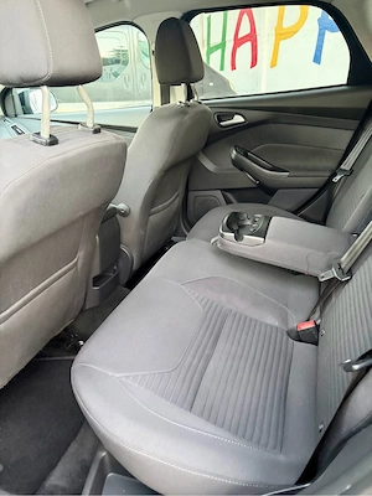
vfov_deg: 67.3
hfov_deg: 53.1
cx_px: 186
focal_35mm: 26
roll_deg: +2.1
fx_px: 373
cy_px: 248
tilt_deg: -22.5
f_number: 1.6
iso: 1250
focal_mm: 5.96
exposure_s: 1/17
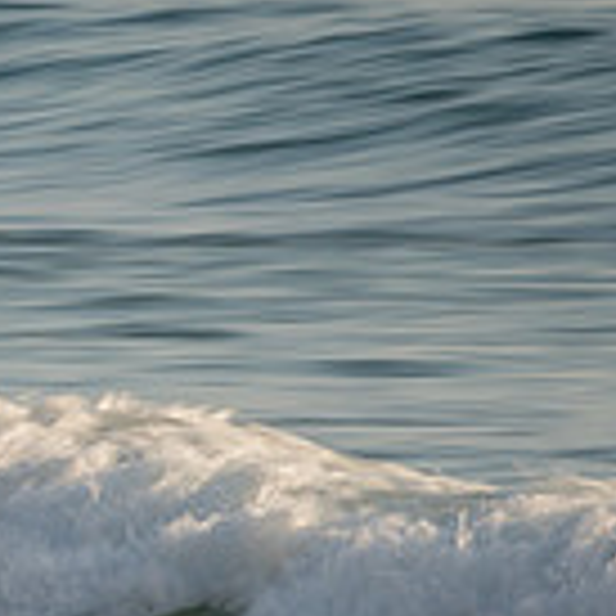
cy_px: 447
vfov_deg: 0.8
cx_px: -577
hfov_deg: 0.8
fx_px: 44434
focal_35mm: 2207
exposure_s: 1/25
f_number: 13
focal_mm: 500
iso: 64
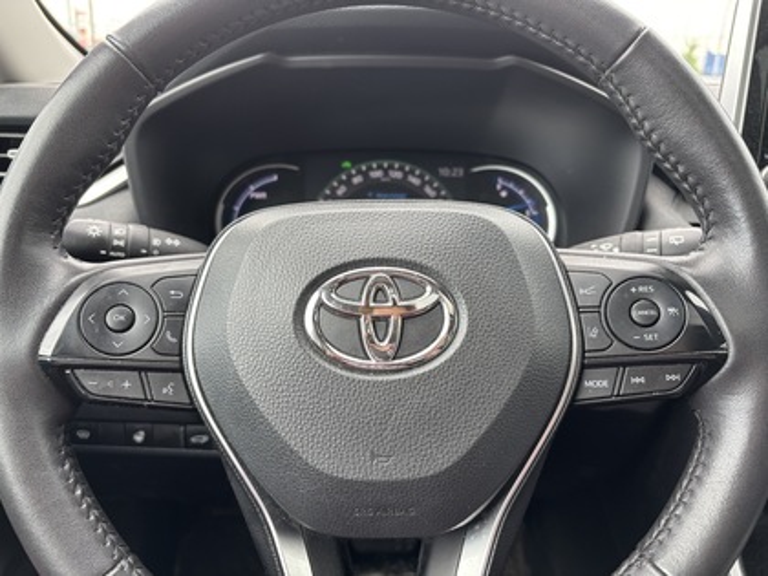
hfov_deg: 67.3
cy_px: 288
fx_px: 577
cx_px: 384
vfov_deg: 53.1
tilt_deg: -20.3
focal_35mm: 26
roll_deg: -2.7
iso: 80
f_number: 1.6
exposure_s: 1/121
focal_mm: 5.96
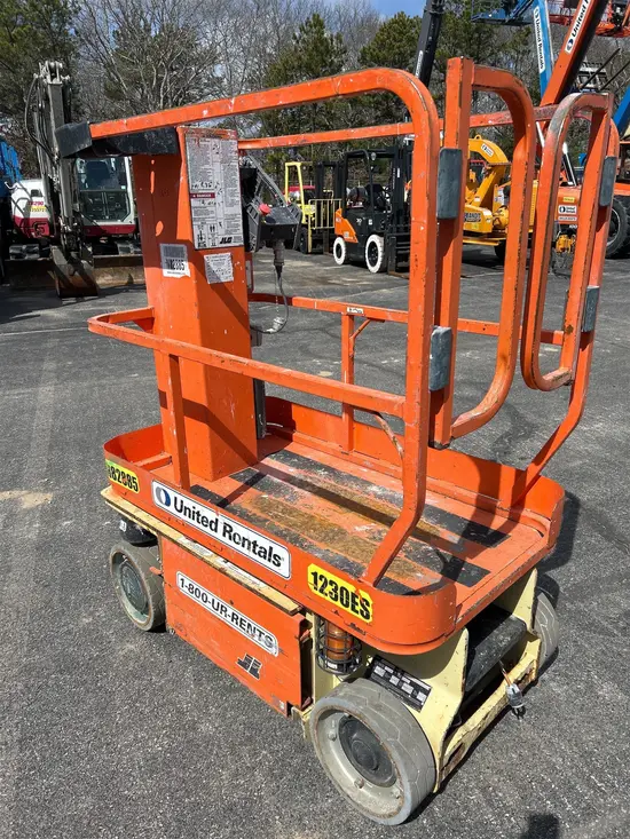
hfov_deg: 53.1
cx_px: 315
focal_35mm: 26
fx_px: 631
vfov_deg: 67.3
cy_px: 420
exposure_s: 1/5076
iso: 50
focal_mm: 5.7
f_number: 1.5
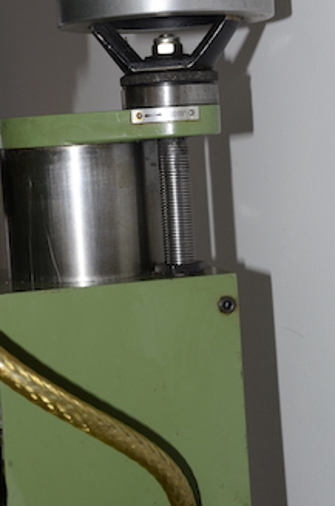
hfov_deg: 14.0
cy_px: 222
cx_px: 162
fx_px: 1361
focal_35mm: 97
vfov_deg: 21.1
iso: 800
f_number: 14
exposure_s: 1/60
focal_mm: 52
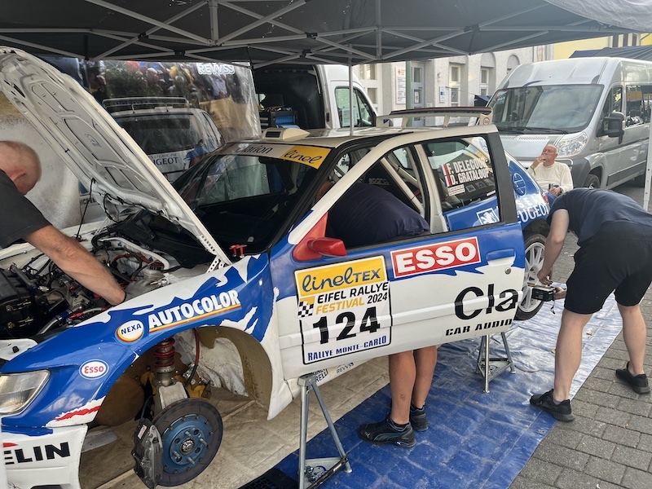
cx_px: 326
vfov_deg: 53.1
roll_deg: +5.1
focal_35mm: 26
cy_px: 244
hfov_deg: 67.3
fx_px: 490
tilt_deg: -12.6
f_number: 1.6
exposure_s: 1/234
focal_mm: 5.1
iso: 40
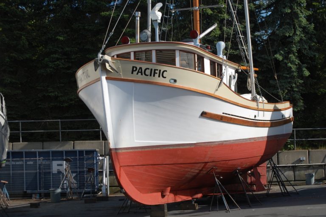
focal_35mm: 82
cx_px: 163
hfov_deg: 24.6
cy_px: 108
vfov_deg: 16.5
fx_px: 747
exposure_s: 1/320
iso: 200
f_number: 9
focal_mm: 55
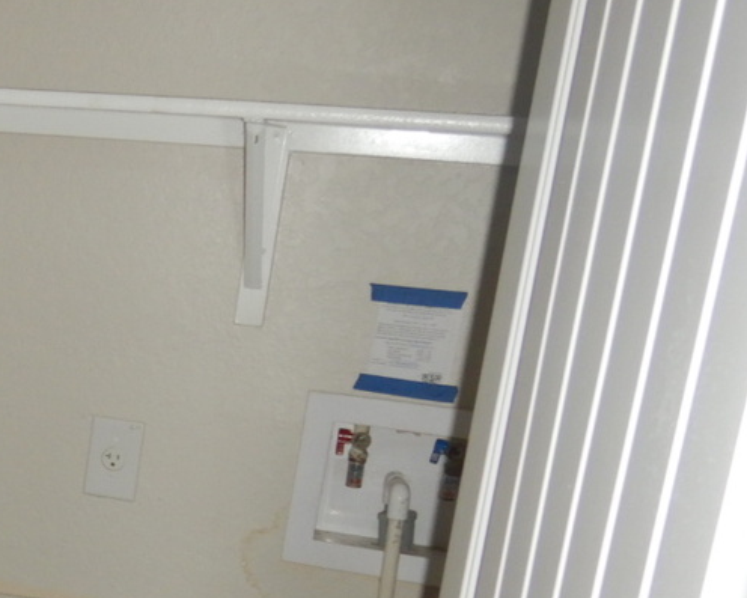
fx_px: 1504
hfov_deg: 24.7
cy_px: 539
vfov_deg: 22.0
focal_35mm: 68
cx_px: -190
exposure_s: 1/30
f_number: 2.8
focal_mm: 4.3
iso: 200
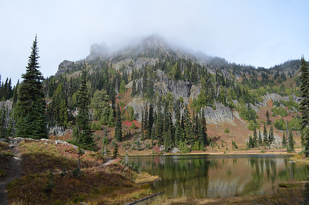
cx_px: 154
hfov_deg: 67.5
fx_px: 231
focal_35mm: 27
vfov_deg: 47.7
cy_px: 102
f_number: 5
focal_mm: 18
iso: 400
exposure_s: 1/1250
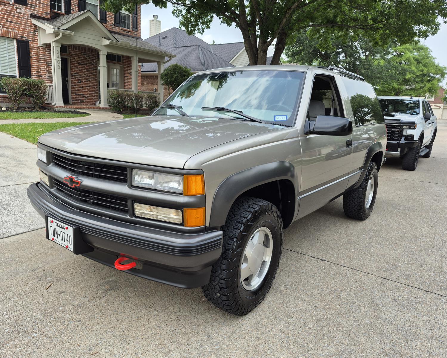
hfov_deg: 70.2
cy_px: 179
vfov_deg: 58.8
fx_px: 317
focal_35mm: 24
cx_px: 210
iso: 25
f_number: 1.8
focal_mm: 5.4
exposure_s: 1/430
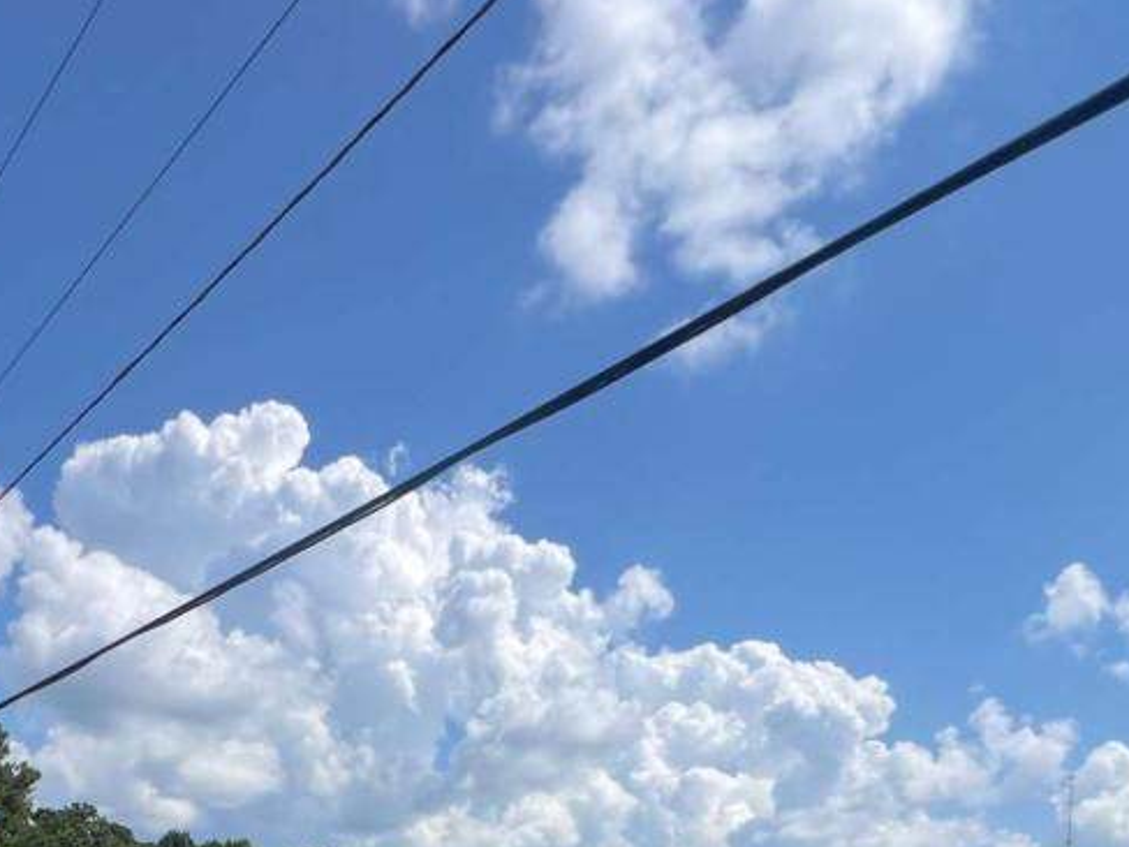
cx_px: 393
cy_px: 1023
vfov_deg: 34.9
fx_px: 1044
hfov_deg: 55.8
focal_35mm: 32
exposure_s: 1/2137
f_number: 1.8
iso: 32
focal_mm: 1.57
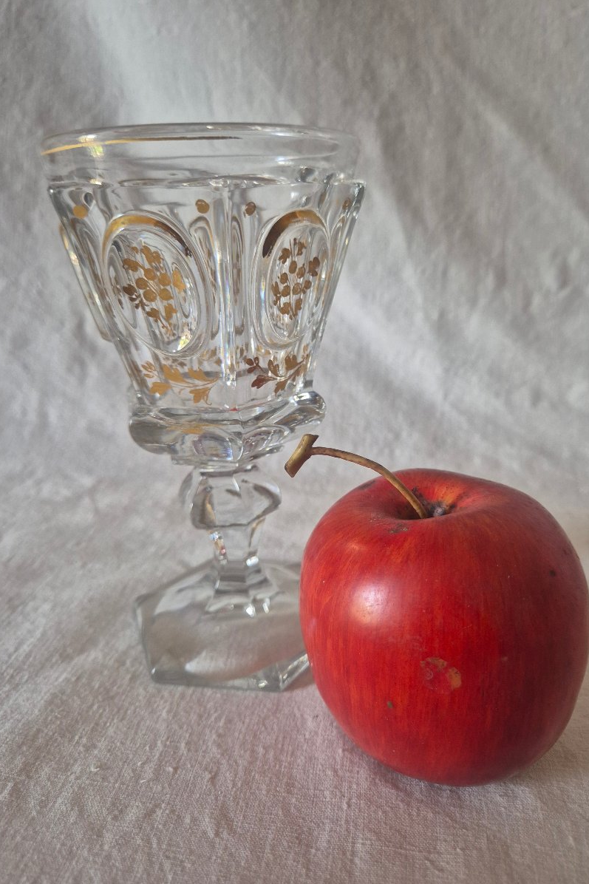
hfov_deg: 53.1
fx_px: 589
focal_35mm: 24
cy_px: 442
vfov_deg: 73.8
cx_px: 314
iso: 500
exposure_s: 1/100
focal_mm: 5.4
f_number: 1.8
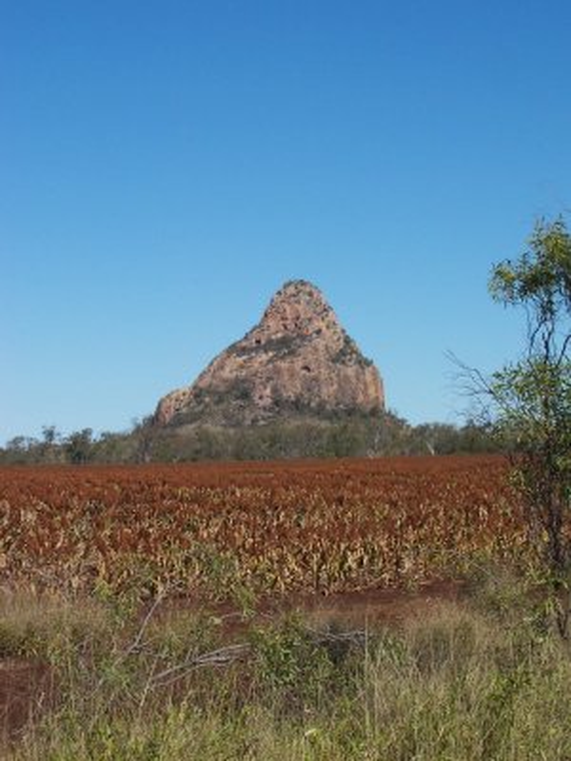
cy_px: 380
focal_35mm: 111
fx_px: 2441
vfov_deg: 17.7
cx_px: 286
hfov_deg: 13.3
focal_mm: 16.8
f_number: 9.5
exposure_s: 1/250
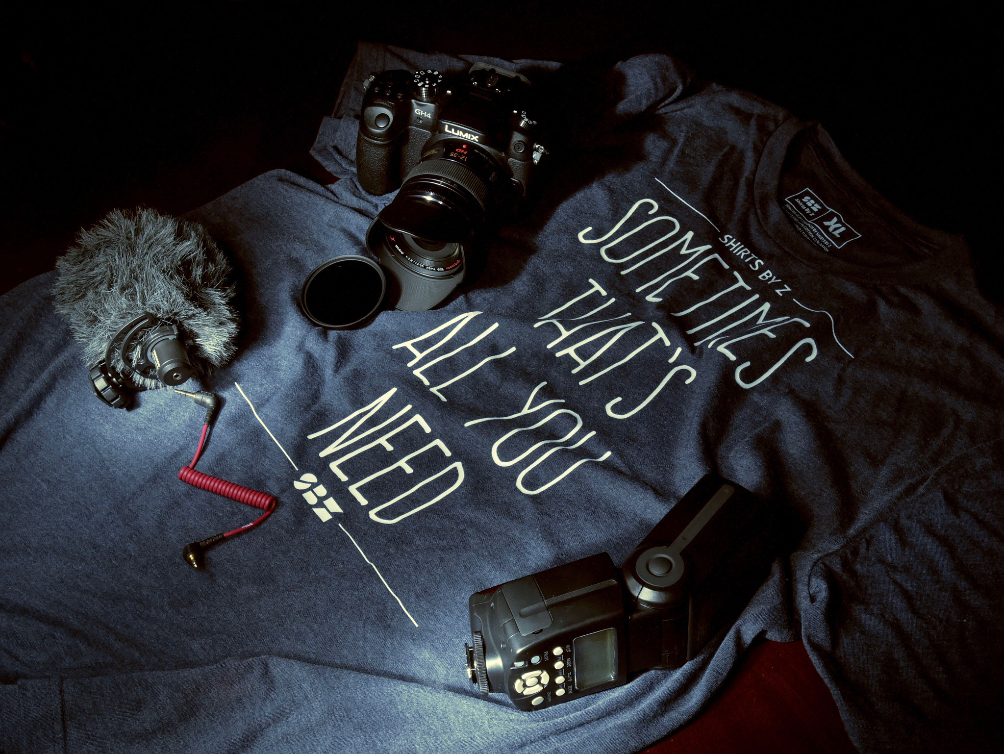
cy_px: 377
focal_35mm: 54
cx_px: 502
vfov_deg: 27.1
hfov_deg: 35.5
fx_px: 1567
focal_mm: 27
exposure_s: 10
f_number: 11
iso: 200
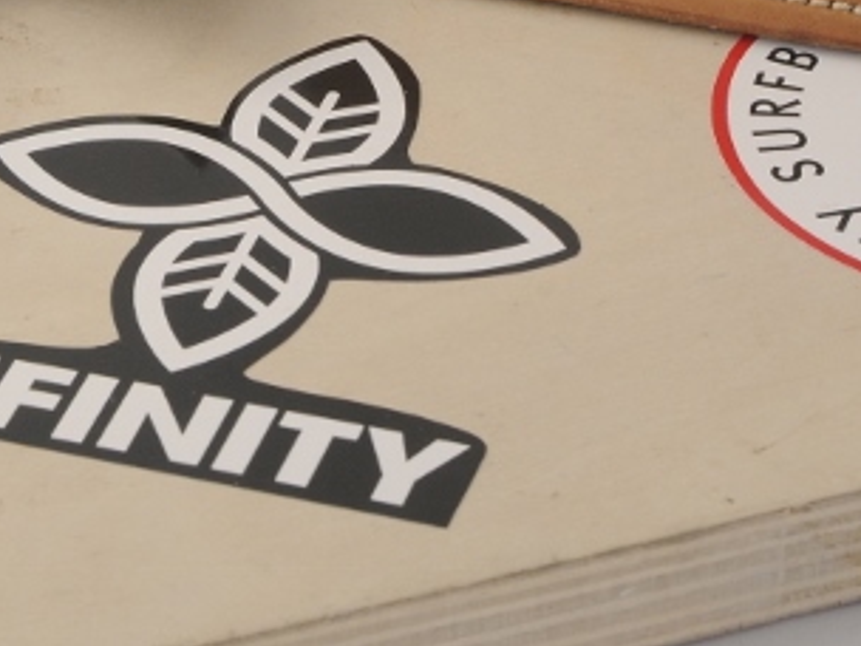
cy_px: -1
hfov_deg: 11.8
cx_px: 391
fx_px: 4154
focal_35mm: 167
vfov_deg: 8.8
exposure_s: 1/100
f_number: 13
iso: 500
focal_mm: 44
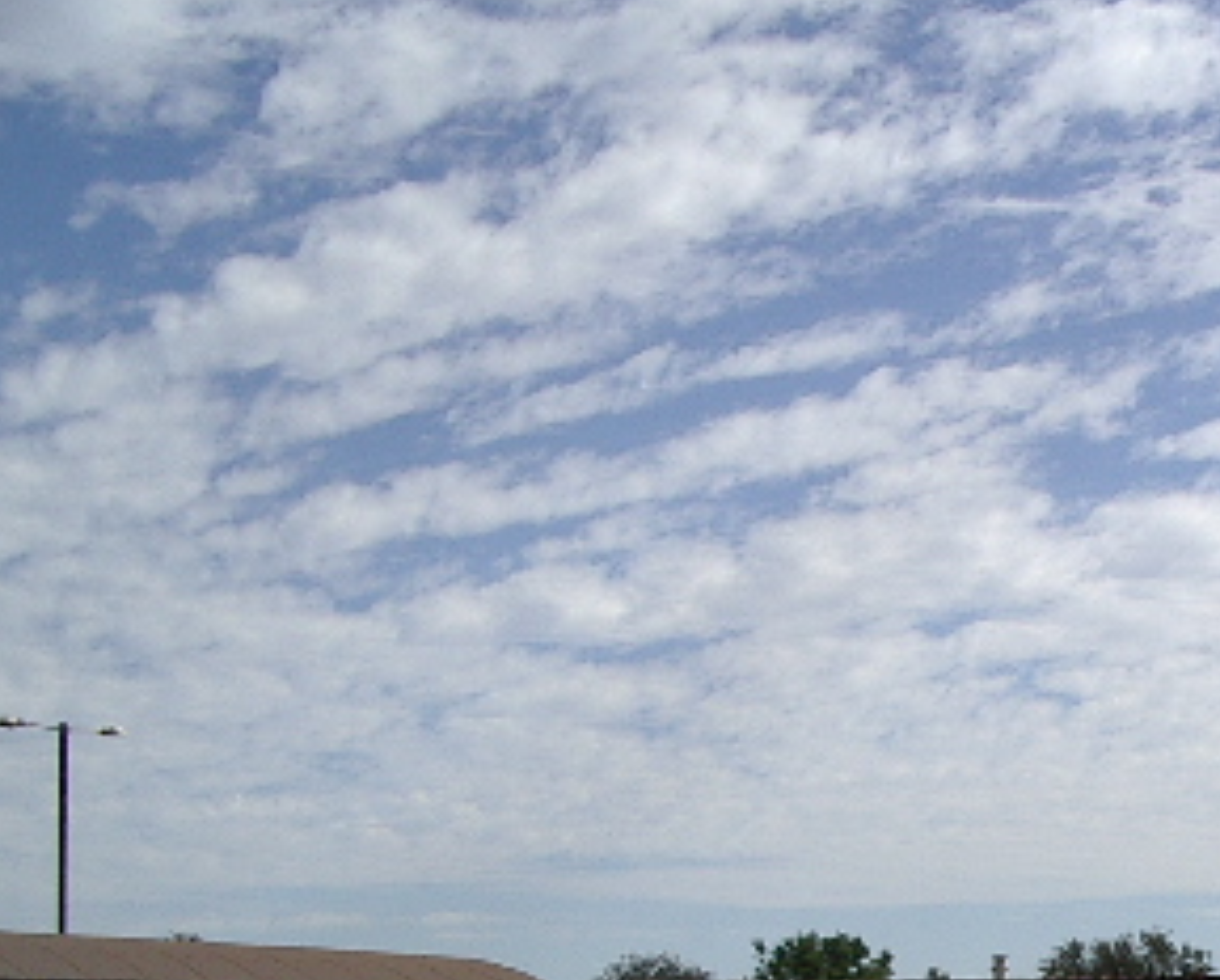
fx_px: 2965
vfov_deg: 18.3
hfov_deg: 22.1
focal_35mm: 82
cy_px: 980
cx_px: 1304
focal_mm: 5.8
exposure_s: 1/640
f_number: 4.8
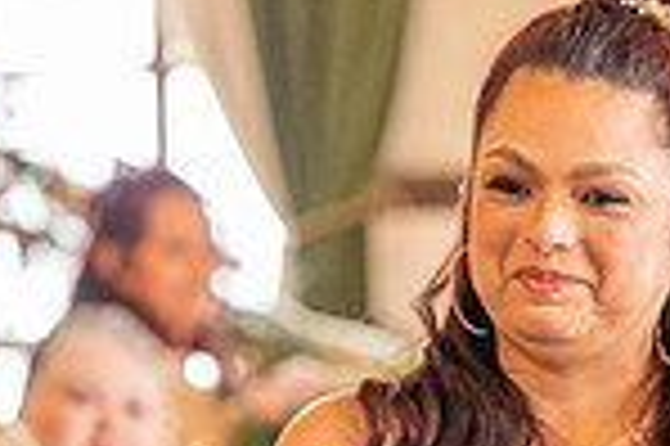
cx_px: 522
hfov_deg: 4.2
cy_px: 628
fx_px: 9054
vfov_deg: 2.8
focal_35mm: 487
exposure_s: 1/200
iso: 1600
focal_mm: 125
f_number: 2.8
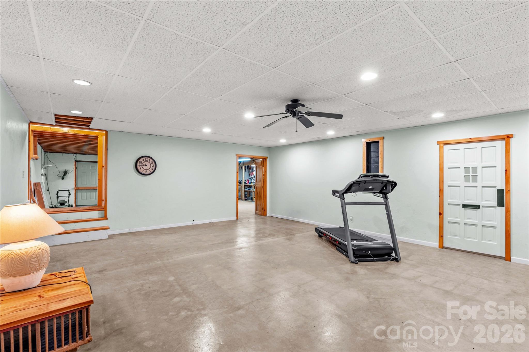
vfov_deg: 73.7
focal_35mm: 16
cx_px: 264
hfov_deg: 96.7
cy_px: 176
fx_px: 235
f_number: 8
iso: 100
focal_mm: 16
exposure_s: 1.3
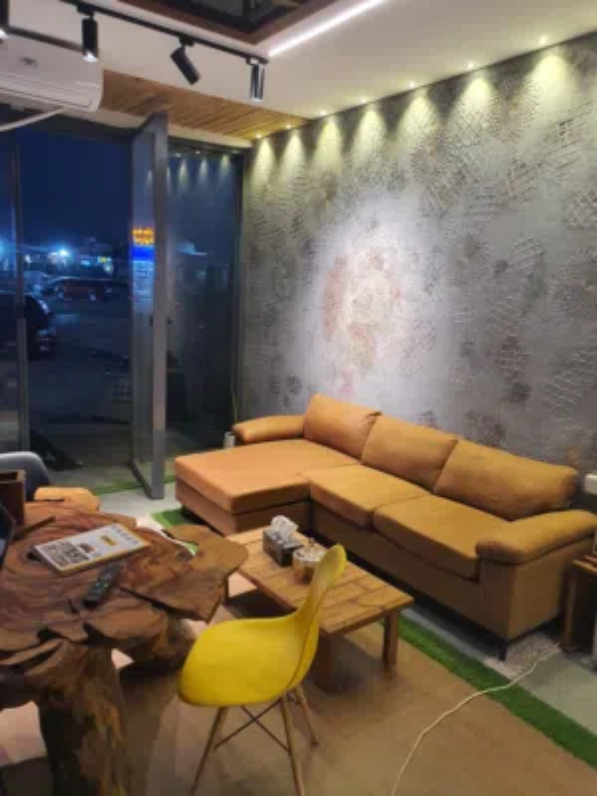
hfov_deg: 53.1
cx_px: 298
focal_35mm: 26
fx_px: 598
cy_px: 398
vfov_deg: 67.3
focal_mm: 4.3
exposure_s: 1/50
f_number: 2.4
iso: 320
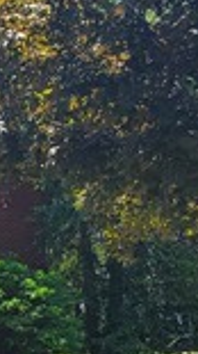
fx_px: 1141
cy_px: 351
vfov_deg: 17.2
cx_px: -218
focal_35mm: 122
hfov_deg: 9.2
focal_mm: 4.3
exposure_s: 1/929
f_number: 2.4
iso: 50
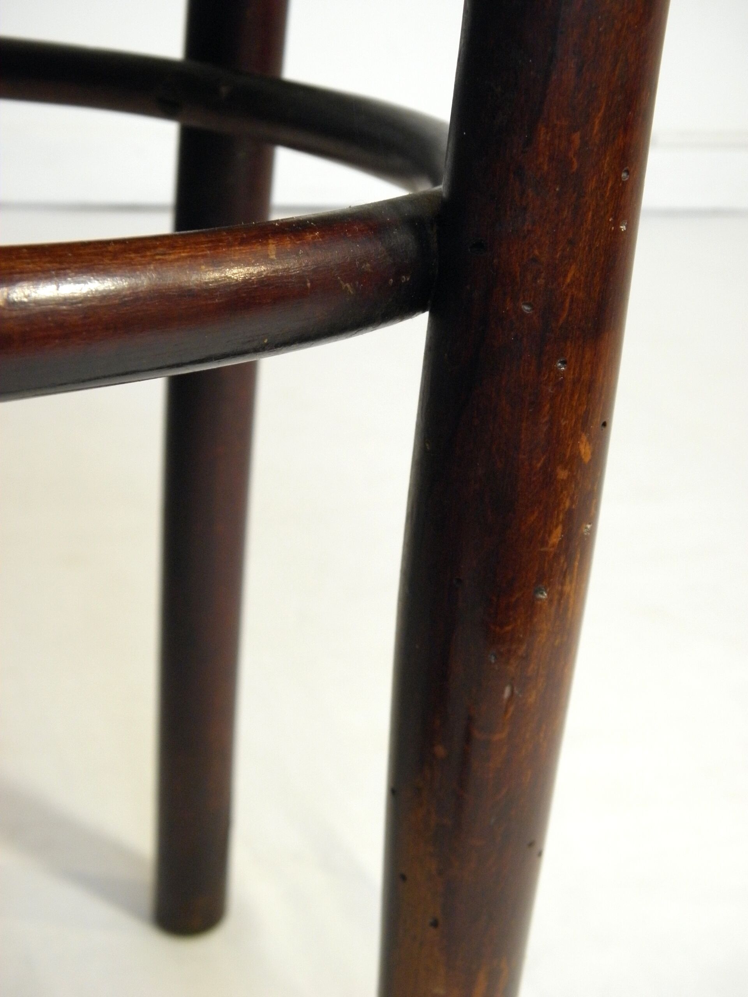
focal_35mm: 44
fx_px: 1268
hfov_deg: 32.9
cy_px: 498
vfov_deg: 42.9
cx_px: 374
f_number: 3.9
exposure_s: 1/15
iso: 200
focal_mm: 7.9
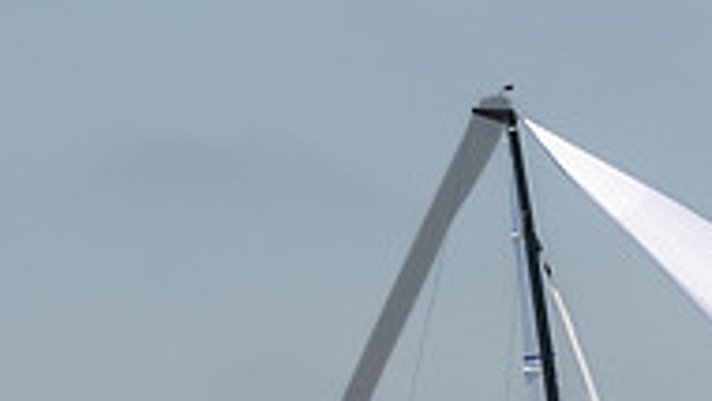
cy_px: 592
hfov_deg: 3.8
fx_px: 10783
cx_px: 885
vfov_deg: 2.1
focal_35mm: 571
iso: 640
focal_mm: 90
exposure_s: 1/640
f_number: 9
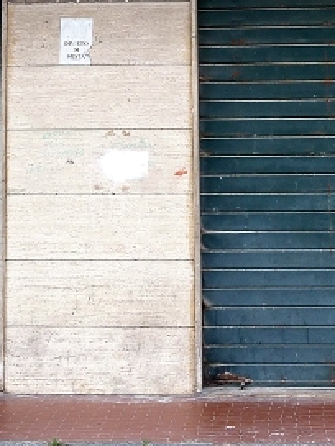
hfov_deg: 13.1
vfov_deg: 16.9
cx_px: 126
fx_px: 1458
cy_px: -43
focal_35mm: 113
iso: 80
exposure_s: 1/40
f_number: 4.3
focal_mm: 8.6
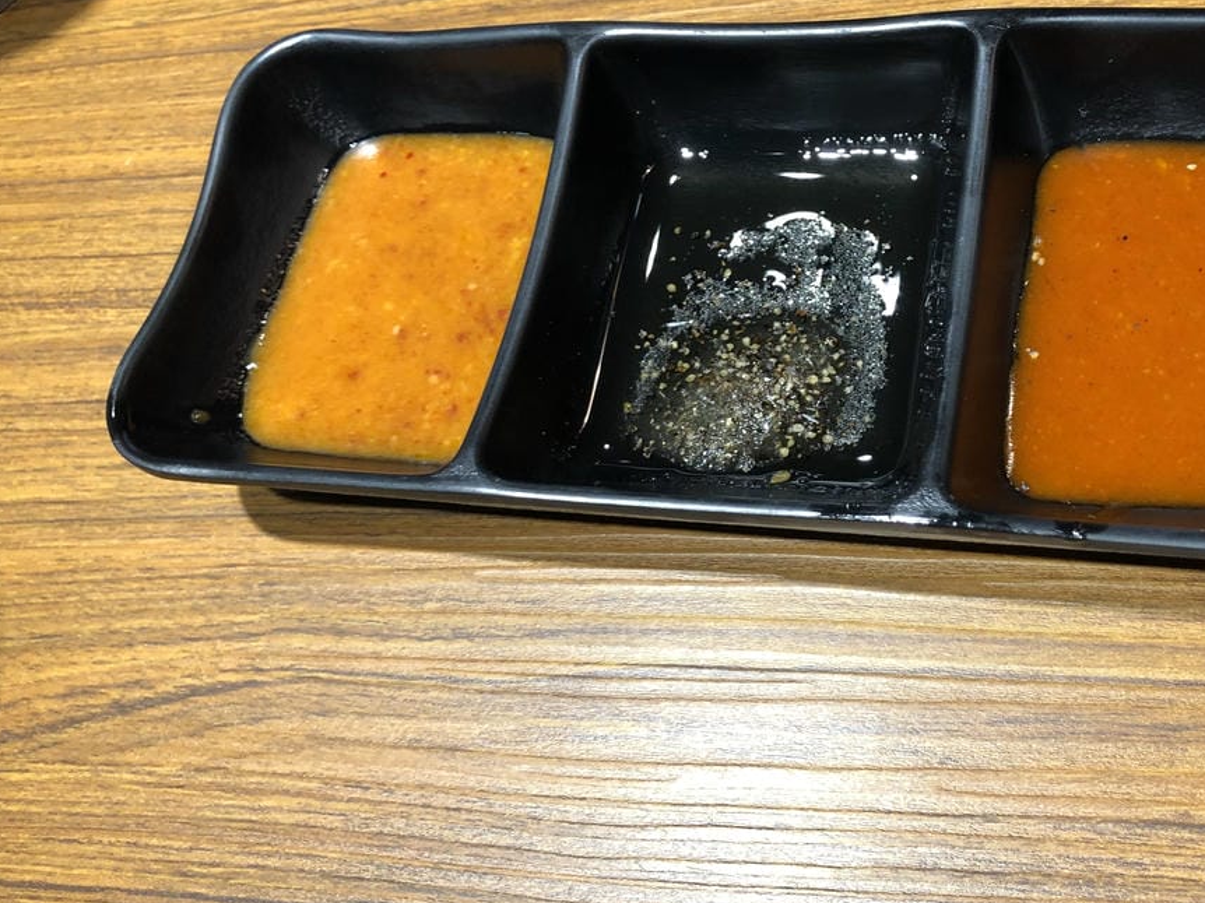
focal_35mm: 39
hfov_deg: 46.9
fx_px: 1357
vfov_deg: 36.7
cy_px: 358
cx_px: 829
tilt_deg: -61.0
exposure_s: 1/24
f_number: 1.8
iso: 40
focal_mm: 3.99
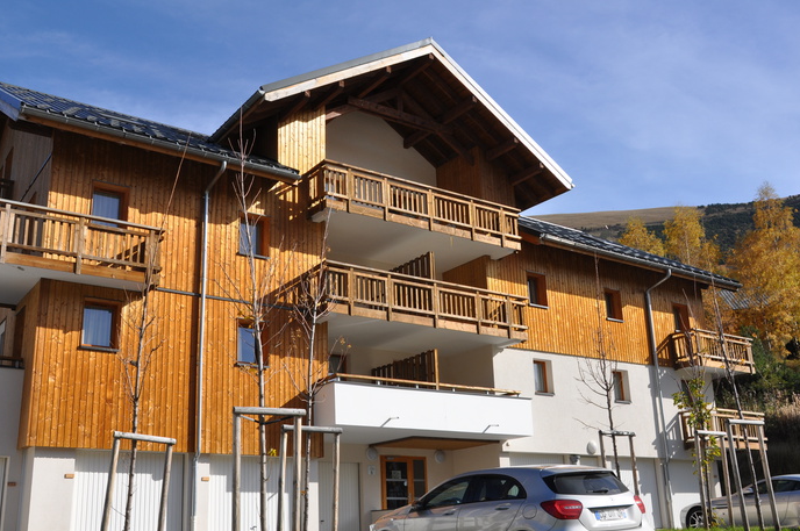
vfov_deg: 35.0
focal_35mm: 38
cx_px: 372
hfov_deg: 50.7
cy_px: 287
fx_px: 843
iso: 200
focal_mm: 22
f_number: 10
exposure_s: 1/400
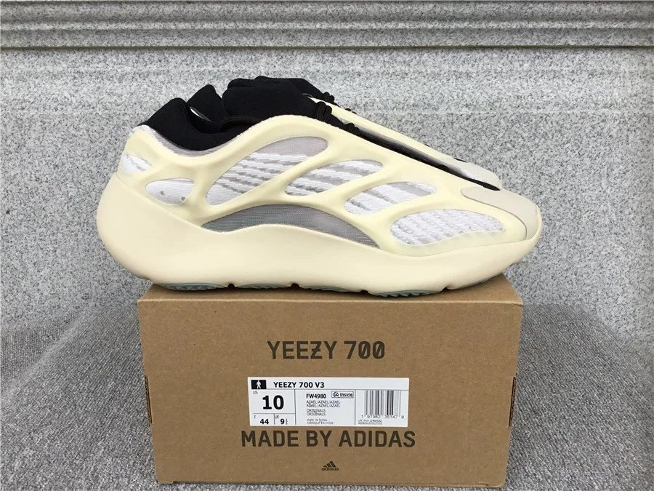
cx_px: 327
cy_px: 246
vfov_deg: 45.4
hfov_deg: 58.4
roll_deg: +0.8
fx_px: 586
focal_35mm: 31
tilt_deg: -17.5
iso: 25
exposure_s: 1/100
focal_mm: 3.3
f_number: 2.4
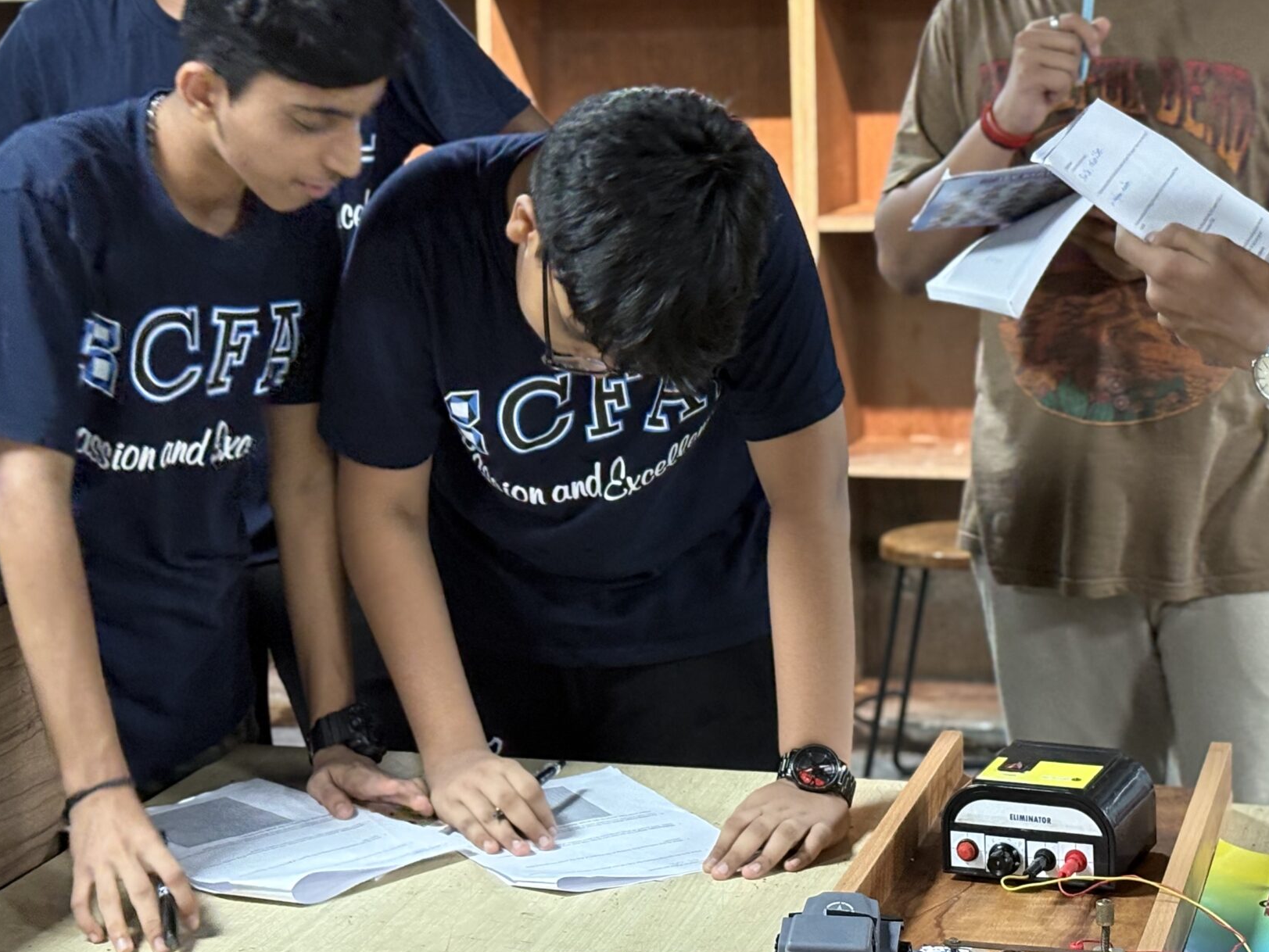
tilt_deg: -5.2
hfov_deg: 23.8
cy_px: 249
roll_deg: +2.1
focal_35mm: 82
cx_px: 708
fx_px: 3007
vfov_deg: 17.9
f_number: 1.6
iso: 200
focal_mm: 5.96
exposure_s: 1/33
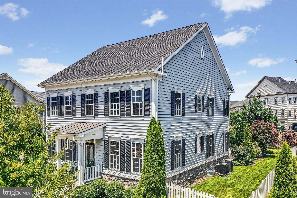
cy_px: 99
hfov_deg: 65.5
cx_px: 148
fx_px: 231
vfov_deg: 46.4
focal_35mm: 28
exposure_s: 1/640
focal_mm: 10.3
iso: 100
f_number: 6.3
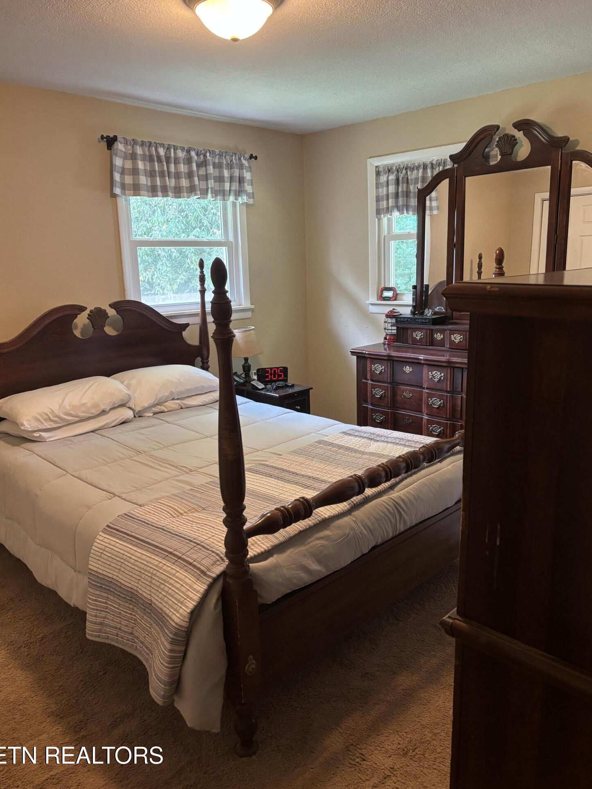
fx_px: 616
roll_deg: +0.4
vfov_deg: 65.3
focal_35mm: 27
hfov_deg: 51.3
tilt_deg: -11.9
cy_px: 383
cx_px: 297
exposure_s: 1/60
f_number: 1.6
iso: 320
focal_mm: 5.96
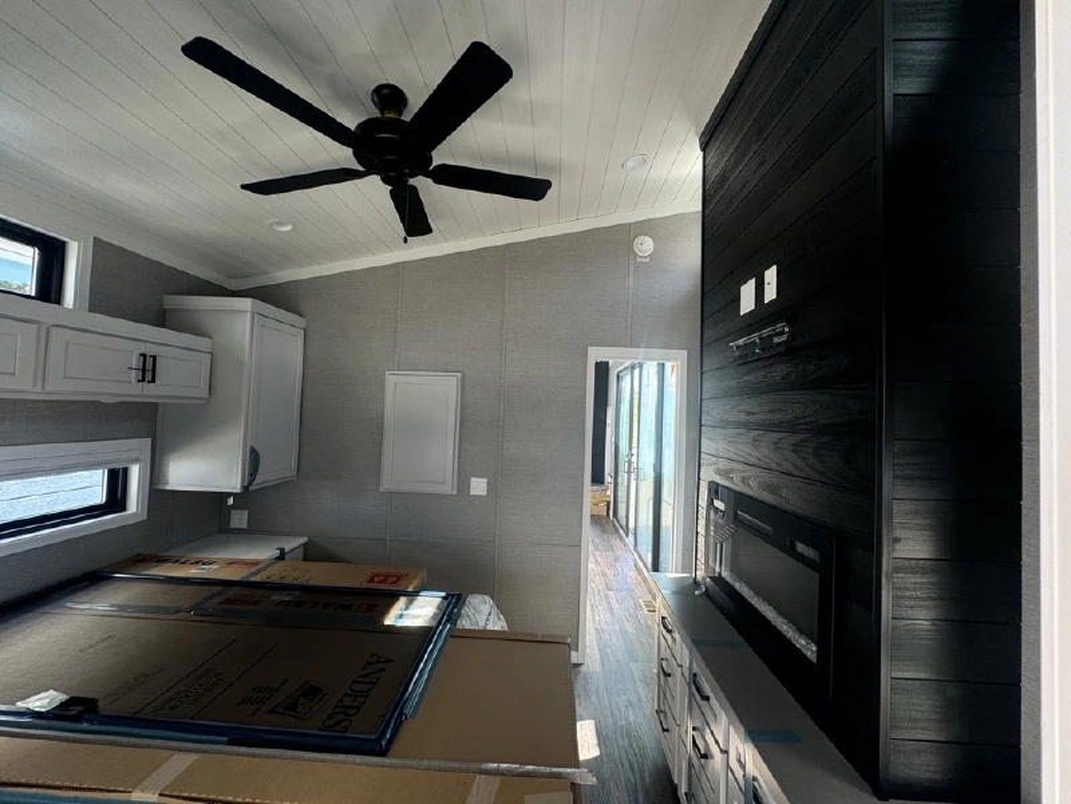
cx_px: 536
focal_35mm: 14
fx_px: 433
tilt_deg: +0.8
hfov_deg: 102.1
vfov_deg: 85.7
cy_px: 402
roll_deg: -2.8
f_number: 2.2
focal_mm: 2.22
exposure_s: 1/99
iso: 100
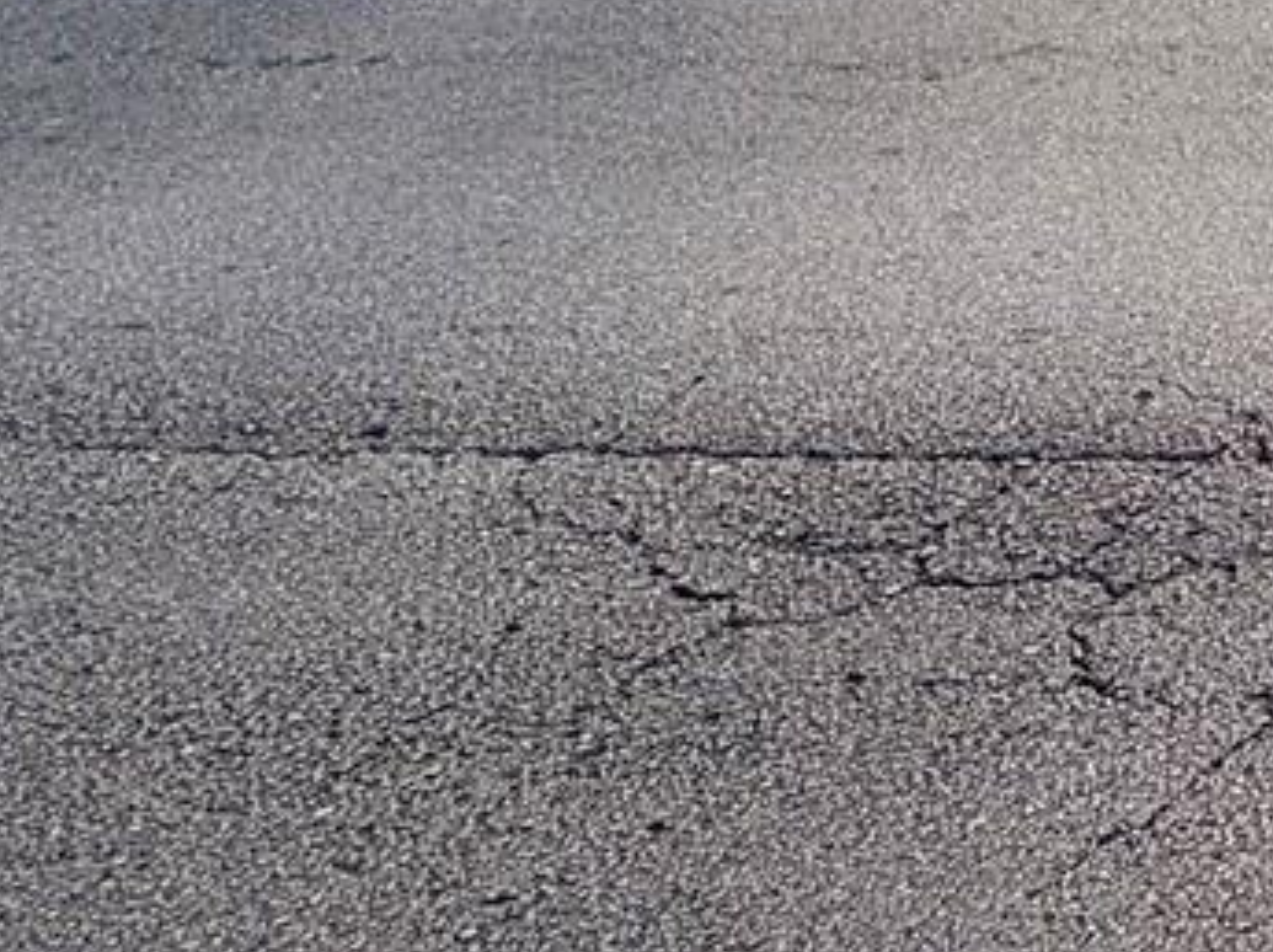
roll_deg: -0.4
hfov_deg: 20.4
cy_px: -1144
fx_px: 2388
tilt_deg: +4.3
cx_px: 2336
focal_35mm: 65
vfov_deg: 15.7
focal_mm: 2.22
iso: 40
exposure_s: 1/672
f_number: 2.2
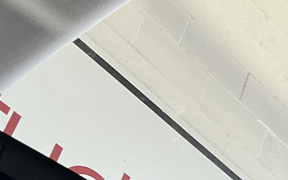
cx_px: 391
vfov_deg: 10.6
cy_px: 197
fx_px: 958
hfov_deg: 16.1
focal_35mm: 122
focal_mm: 3
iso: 80
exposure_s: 1/60
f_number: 1.8
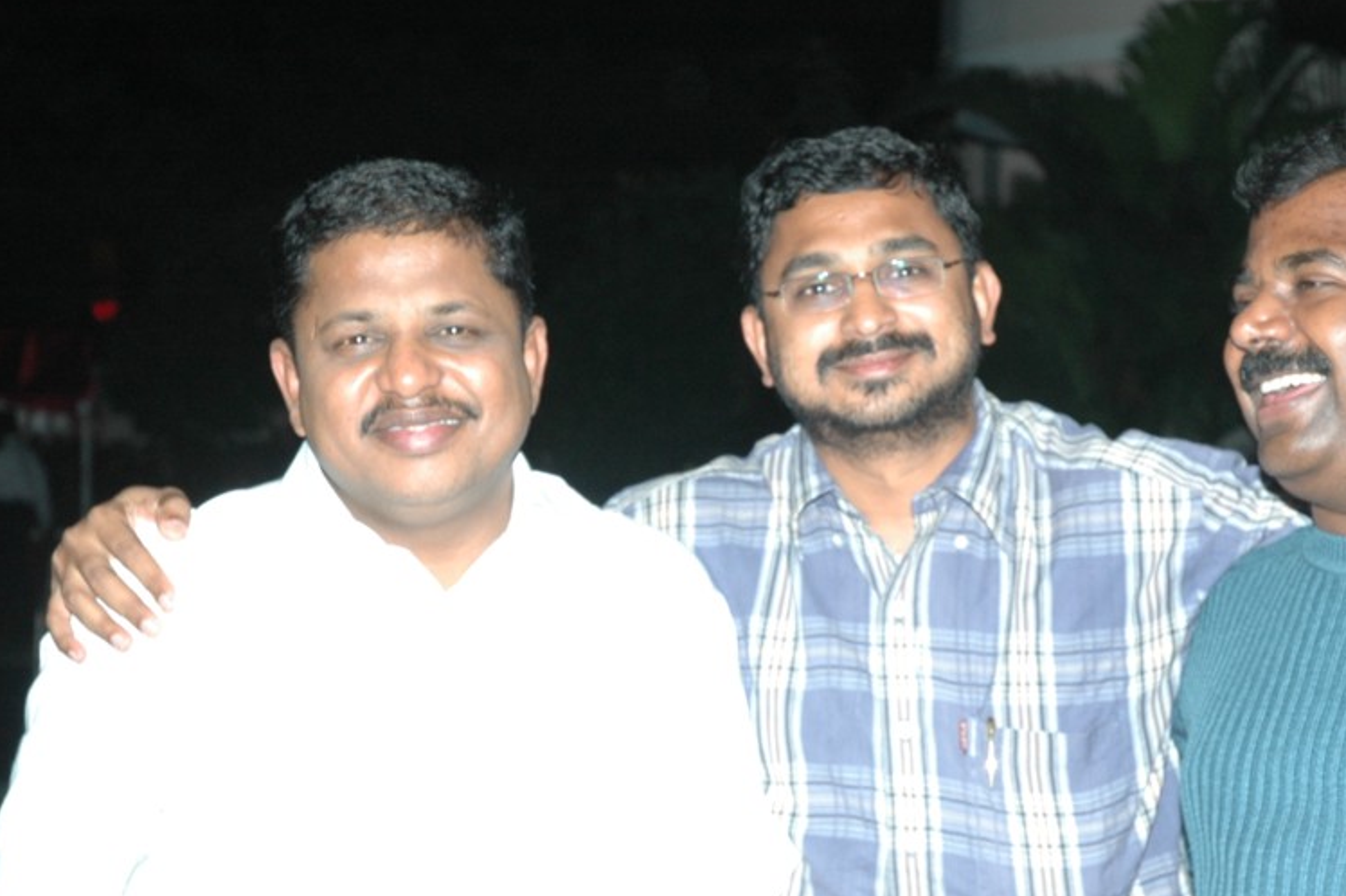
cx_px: 871
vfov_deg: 14.1
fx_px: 3625
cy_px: 554
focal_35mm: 97
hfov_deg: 21.0
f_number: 5.6
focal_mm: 48
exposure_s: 1/125
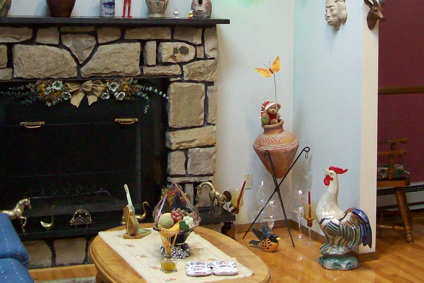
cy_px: 26
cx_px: 215
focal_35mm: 67
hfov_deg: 30.1
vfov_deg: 19.9
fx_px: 789
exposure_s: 1/36.2
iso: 160
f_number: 2.7
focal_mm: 6
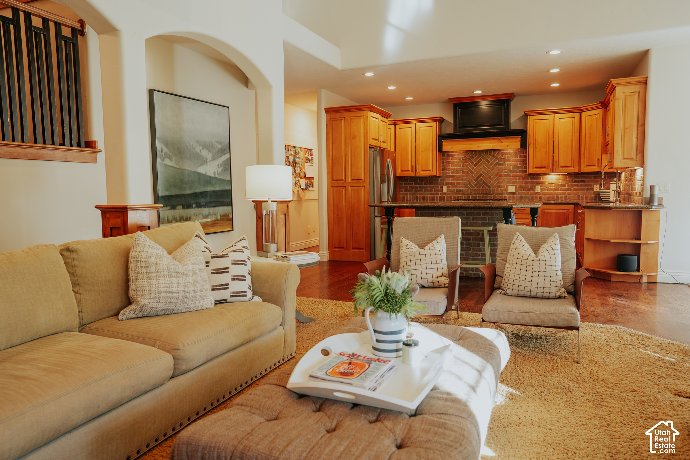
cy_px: 230
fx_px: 482
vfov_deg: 51.0
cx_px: 345
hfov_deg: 71.2
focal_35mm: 25
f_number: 4
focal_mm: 24
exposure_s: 1/25
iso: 400
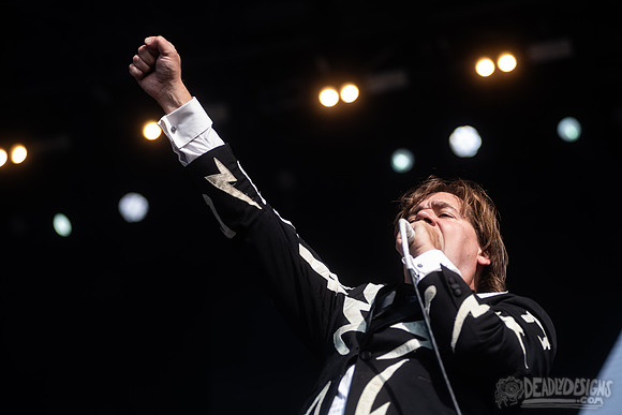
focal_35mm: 108
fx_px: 1874
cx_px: 337
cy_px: 192
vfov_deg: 12.6
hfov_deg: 18.8
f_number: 4
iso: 200
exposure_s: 1/1250
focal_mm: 100
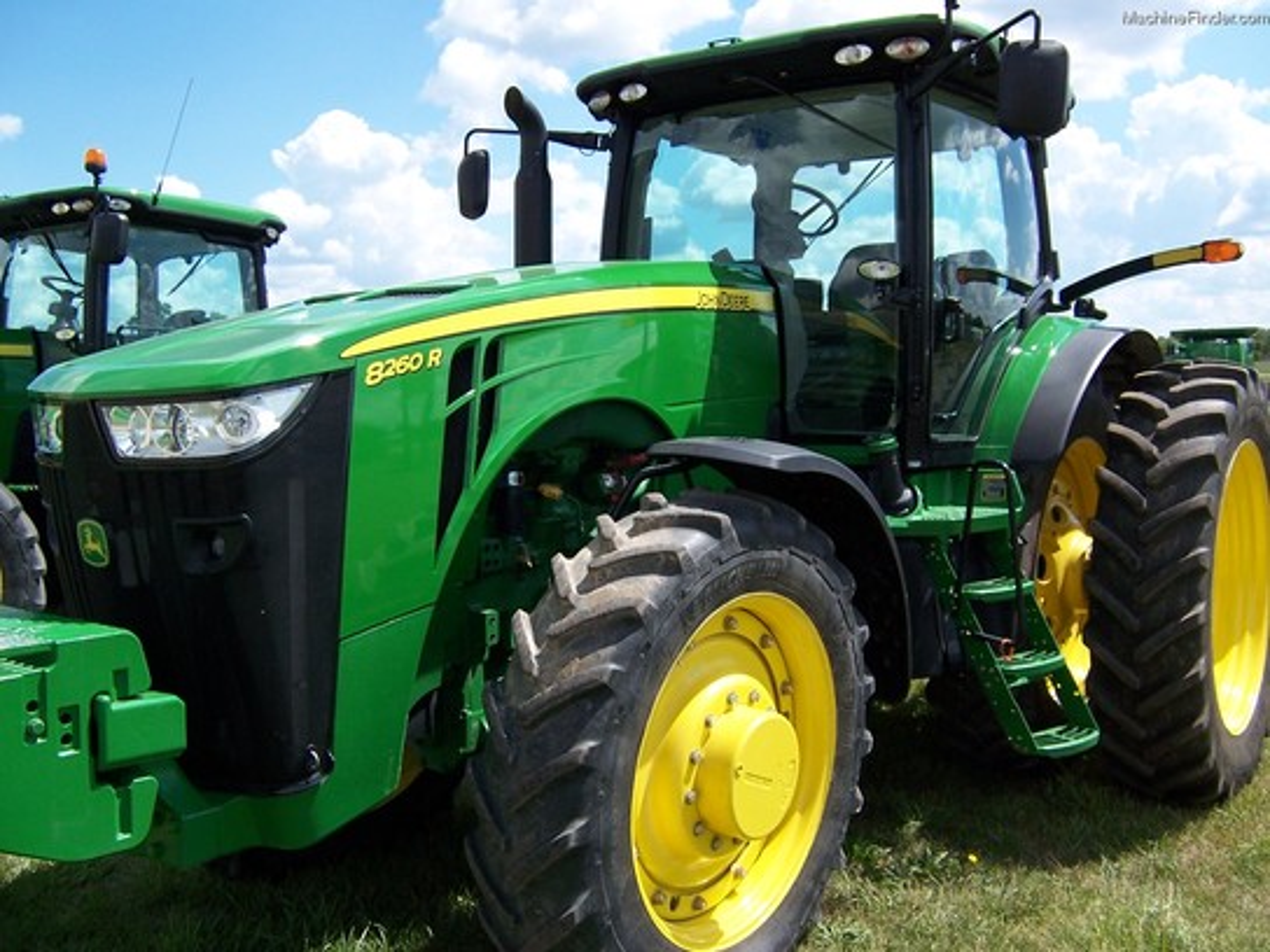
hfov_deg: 55.4
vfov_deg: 42.9
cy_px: 476
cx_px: 635
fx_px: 1211
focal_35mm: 33
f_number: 3.4
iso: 80
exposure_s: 1/750
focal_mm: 5.5
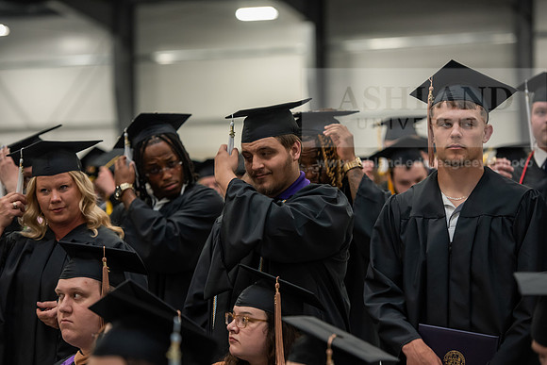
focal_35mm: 130
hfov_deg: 15.8
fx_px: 1976
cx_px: 274
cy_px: 182
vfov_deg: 10.6
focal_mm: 130
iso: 2500
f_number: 3.5
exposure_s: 1/200
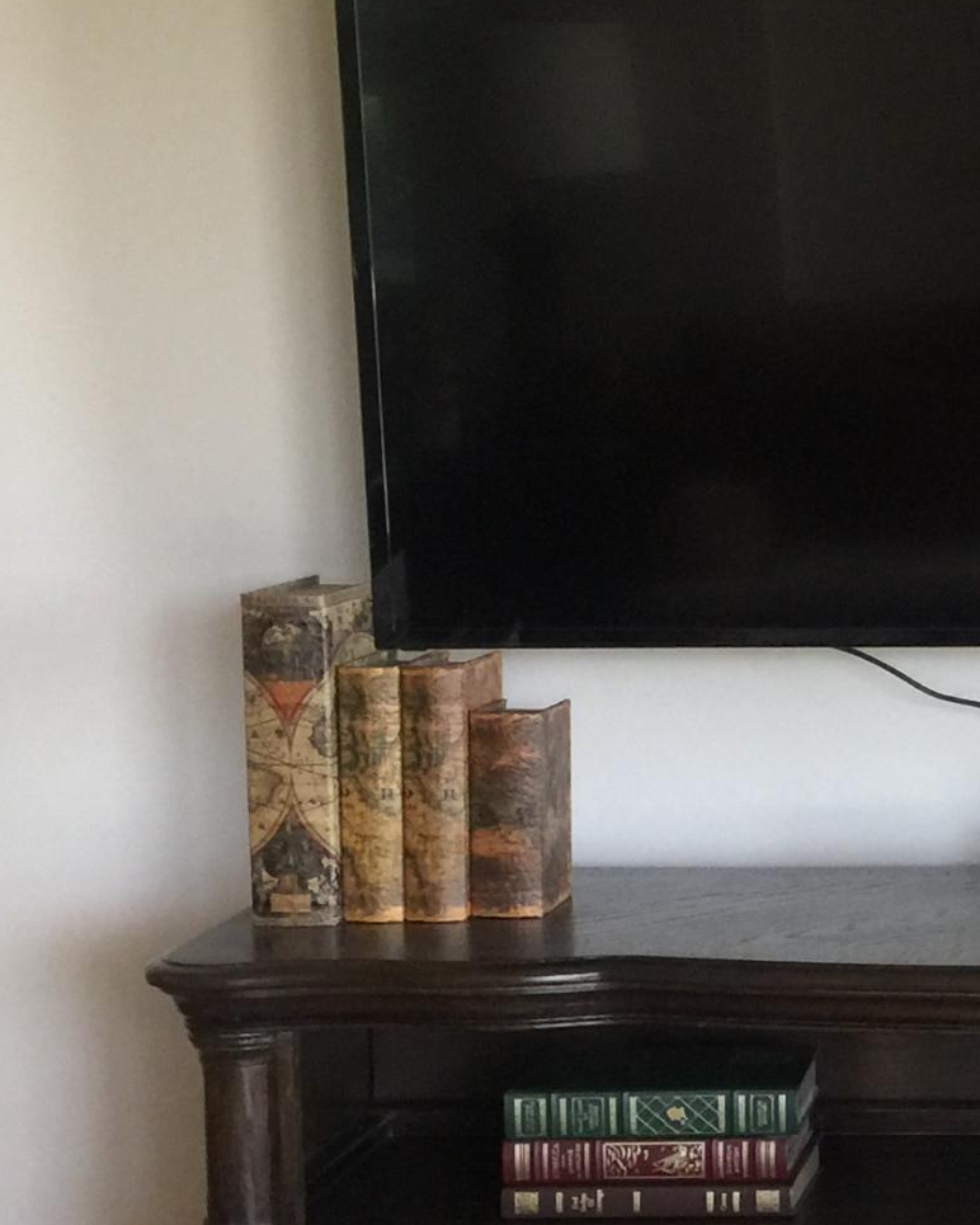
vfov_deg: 21.7
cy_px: 745
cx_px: 1462
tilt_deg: -6.6
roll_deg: +0.5
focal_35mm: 88
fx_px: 3190
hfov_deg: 16.0
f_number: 2.2
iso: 80
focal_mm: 4.15
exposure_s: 1/15
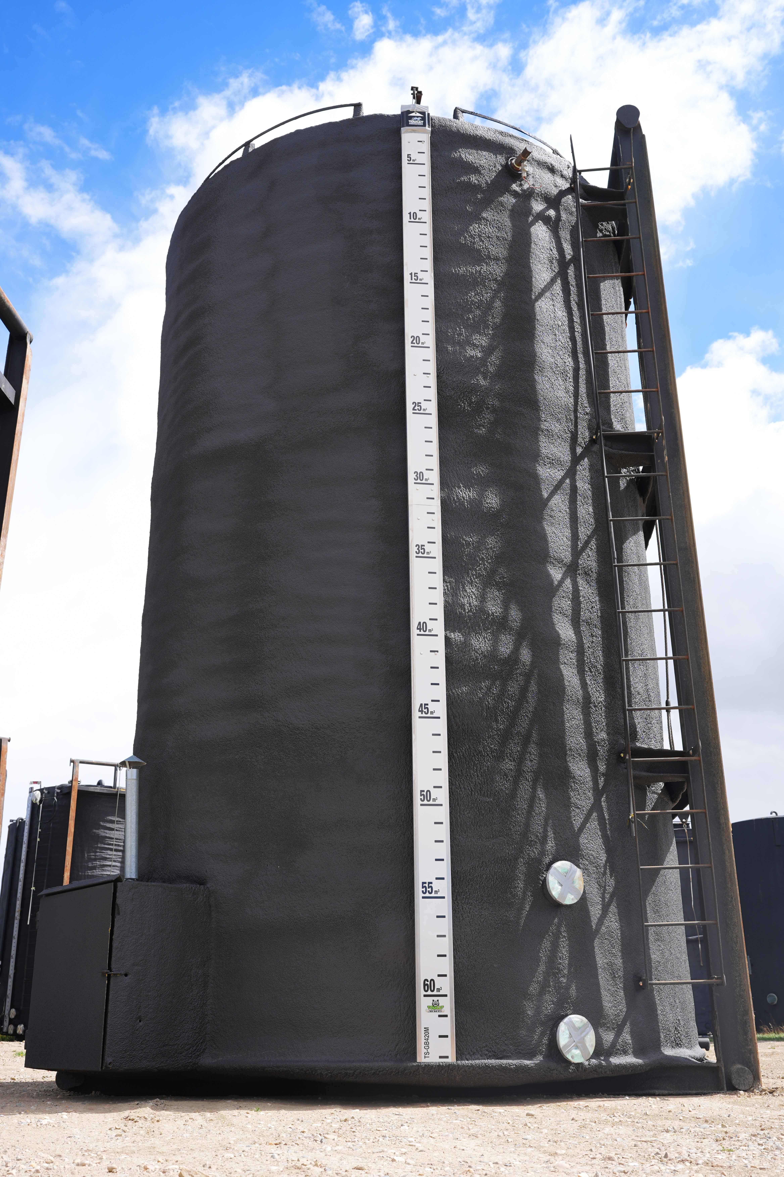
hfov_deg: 37.9
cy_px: 588
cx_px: 392
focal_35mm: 35
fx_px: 1143
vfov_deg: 54.4
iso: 100
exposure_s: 1/200
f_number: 7.1
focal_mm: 35
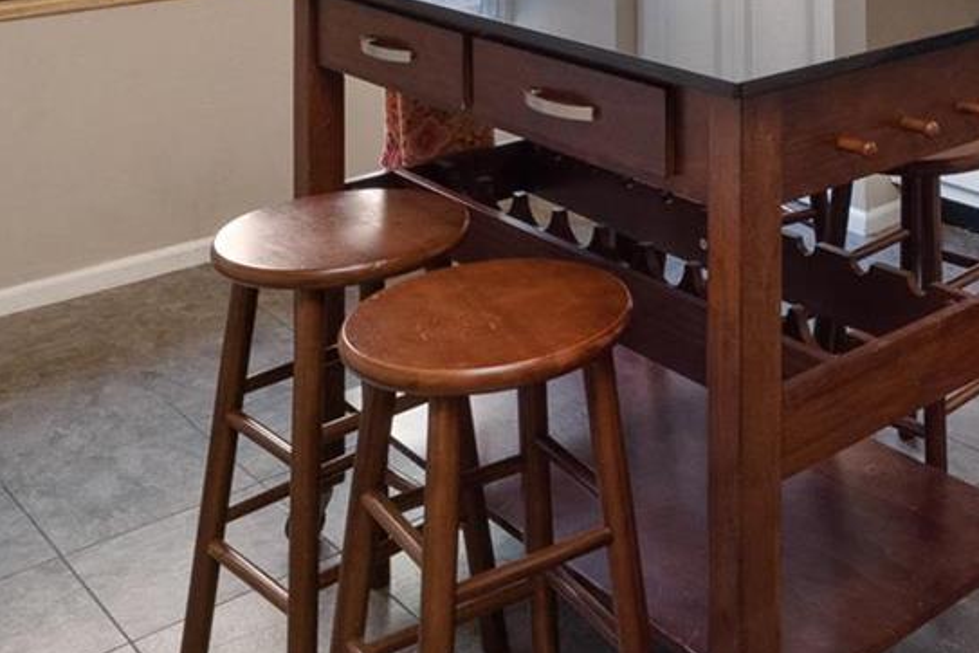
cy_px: -240
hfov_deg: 34.7
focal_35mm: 53
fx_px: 1441
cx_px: 936
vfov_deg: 22.3
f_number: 10
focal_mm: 9
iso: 400
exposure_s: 1/1.25
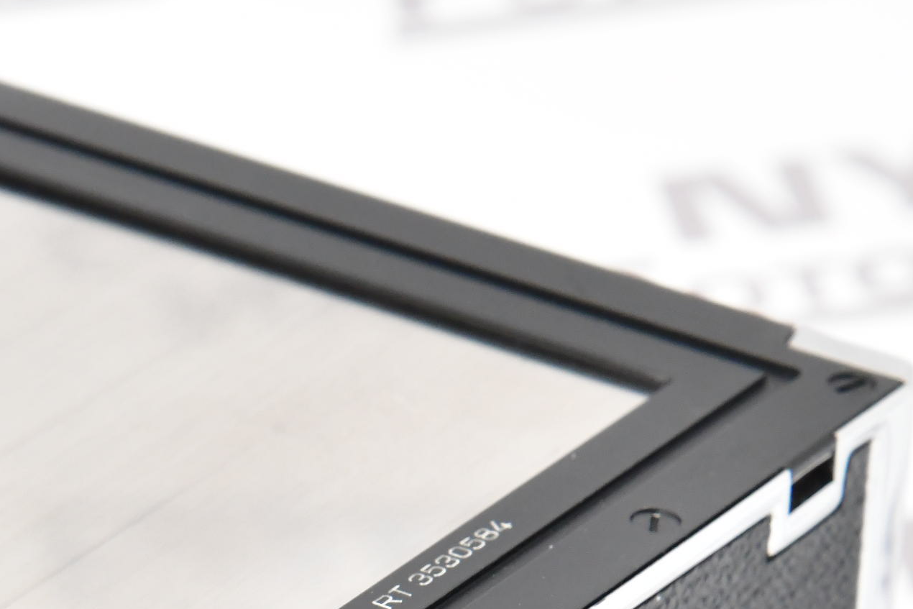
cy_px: 887
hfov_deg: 5.3
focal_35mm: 390
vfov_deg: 3.5
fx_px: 9891
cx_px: 11
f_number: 14
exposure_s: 1/200
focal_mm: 120
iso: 2500
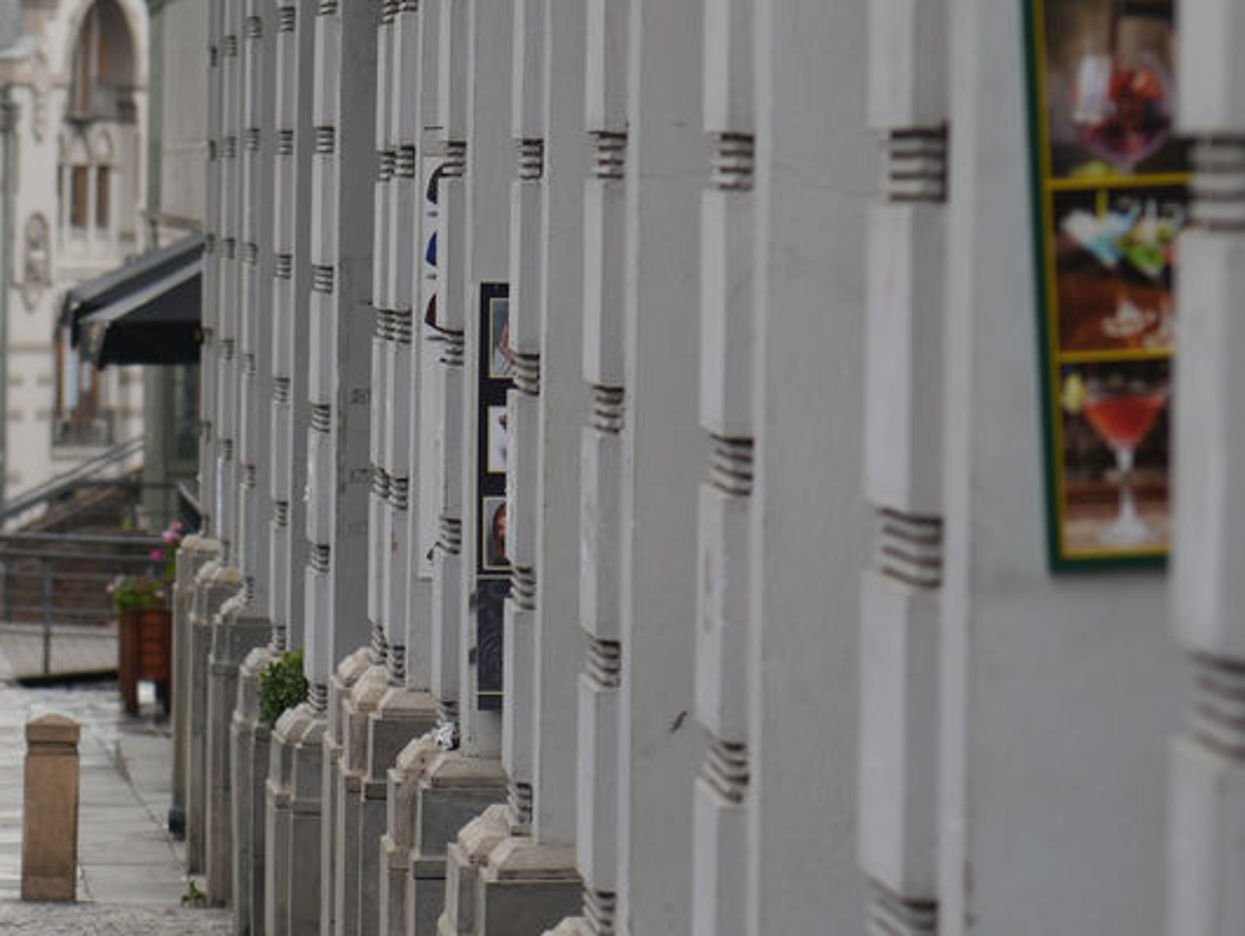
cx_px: 312
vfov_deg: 4.9
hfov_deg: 6.5
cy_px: 67
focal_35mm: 304
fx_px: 10941
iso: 100
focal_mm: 105
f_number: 4
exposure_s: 1/160
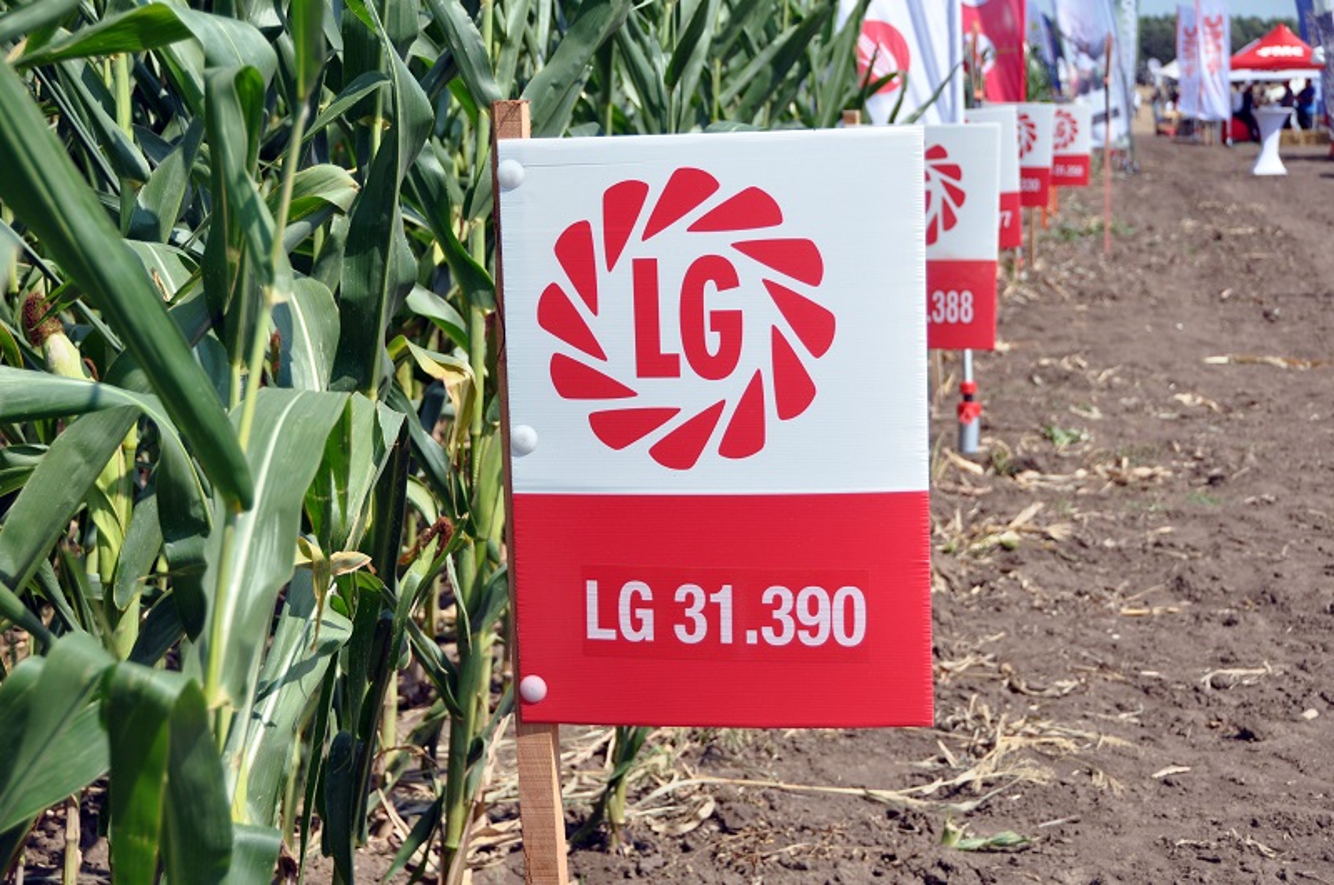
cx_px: 667
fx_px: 2331
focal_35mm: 63
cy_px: 442
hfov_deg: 31.9
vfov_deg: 21.5
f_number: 5
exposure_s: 1/1250
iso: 250
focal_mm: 42
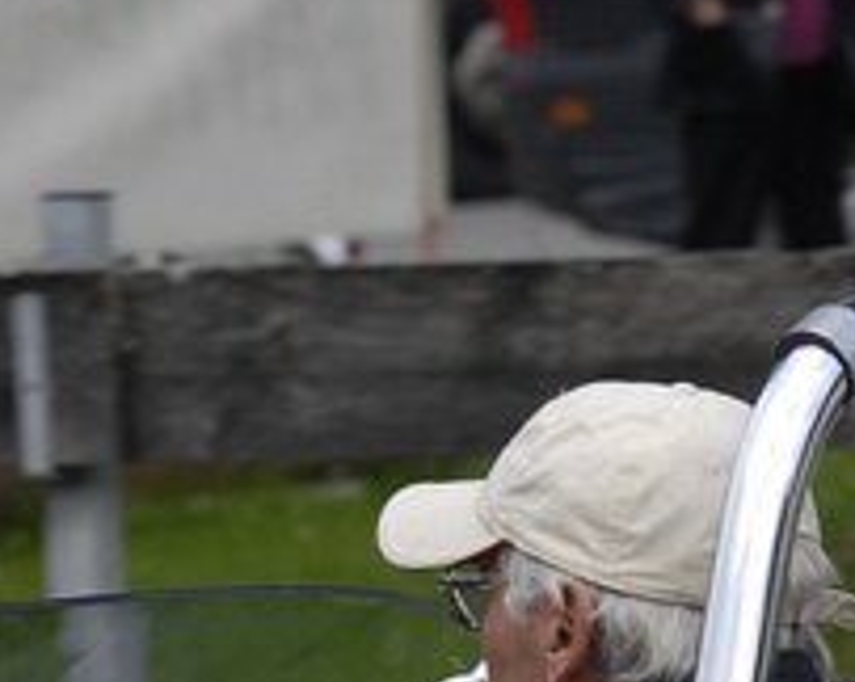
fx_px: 14699
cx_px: 459
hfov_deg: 3.3
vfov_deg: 2.7
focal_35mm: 581
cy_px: 777
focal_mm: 135
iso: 400
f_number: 8
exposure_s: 1/200
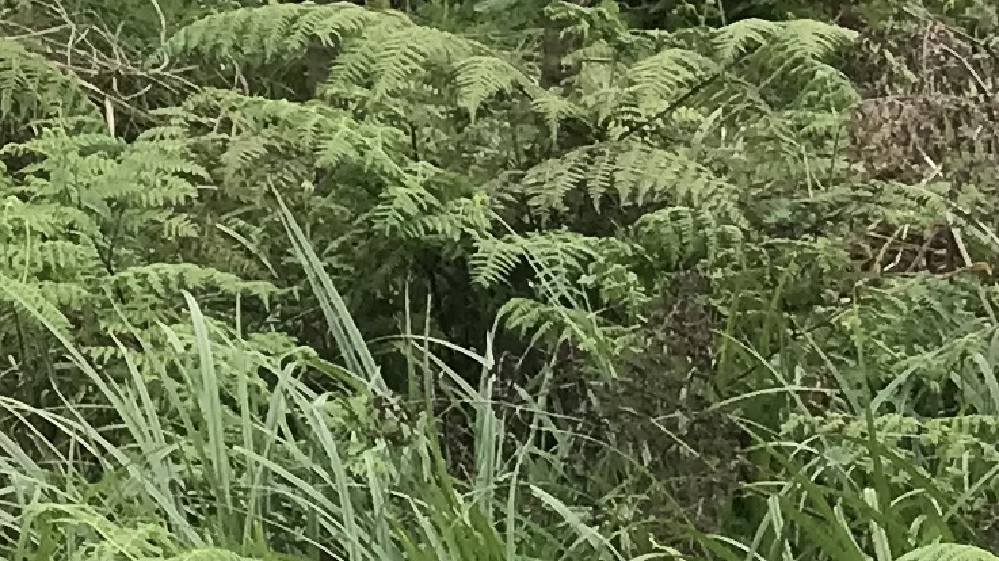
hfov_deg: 11.6
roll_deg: +3.5
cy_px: -260
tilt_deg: -6.8
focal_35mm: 167
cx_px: -1011
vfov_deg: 7.2
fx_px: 4422
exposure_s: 1/812
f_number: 1.8
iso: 20
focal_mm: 3.99
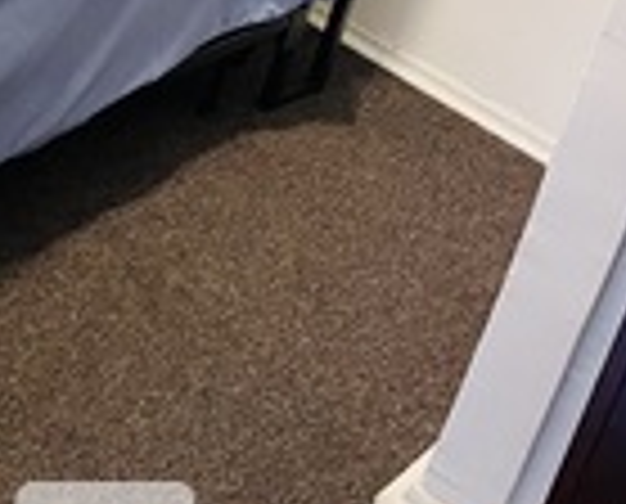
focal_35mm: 91
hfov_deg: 19.8
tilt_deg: -13.8
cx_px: -101
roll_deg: -14.6
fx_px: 1691
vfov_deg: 14.5
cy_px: -464
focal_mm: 5.1
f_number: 1.6
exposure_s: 1/60
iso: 320
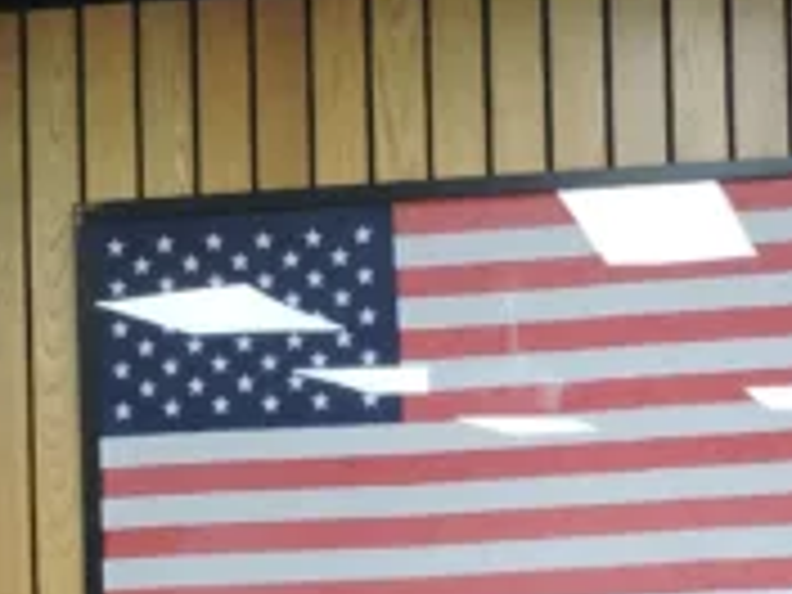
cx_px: 560
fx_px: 4324
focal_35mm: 189
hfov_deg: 10.4
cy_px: 693
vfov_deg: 7.8
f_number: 3.6
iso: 400
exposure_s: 1/40
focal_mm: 8.9
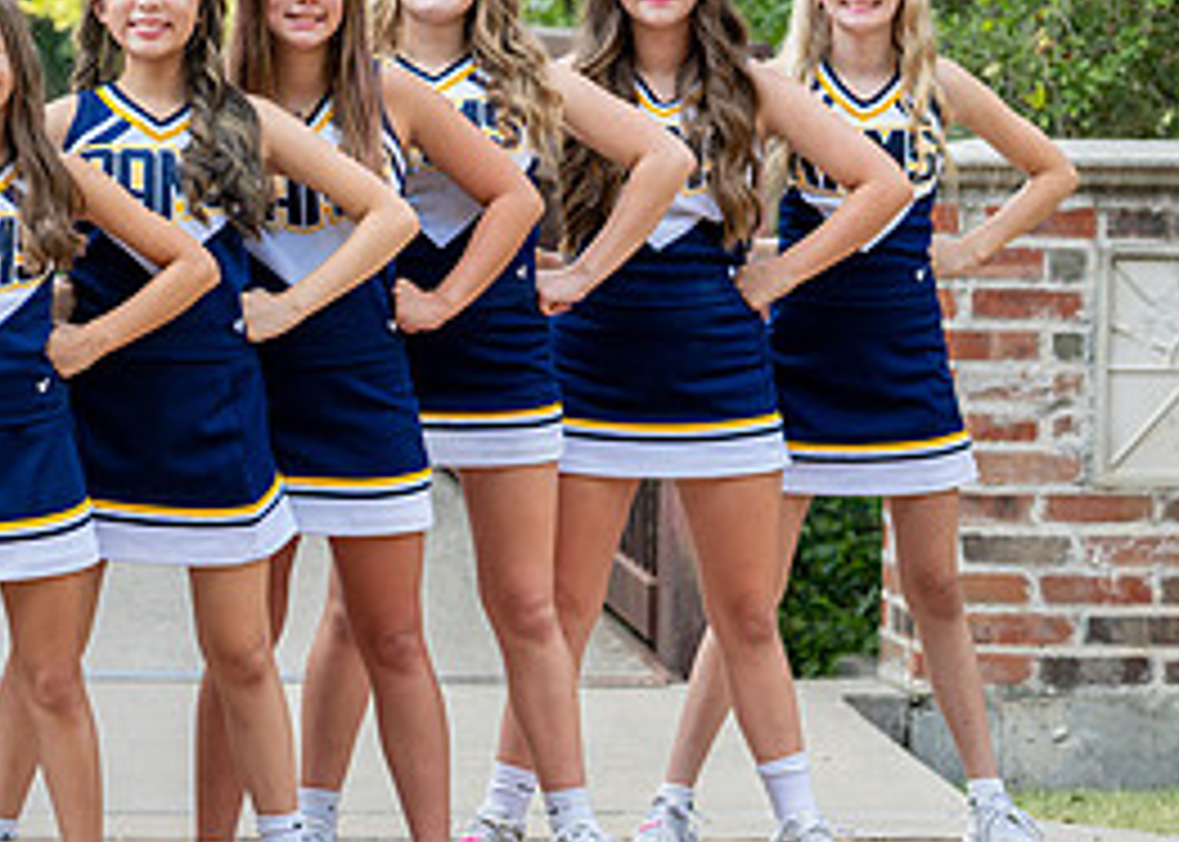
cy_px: 478
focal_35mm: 135
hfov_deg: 14.6
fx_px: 4519
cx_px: 1
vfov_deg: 10.6
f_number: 2.5
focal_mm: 50
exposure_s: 1/640
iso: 320
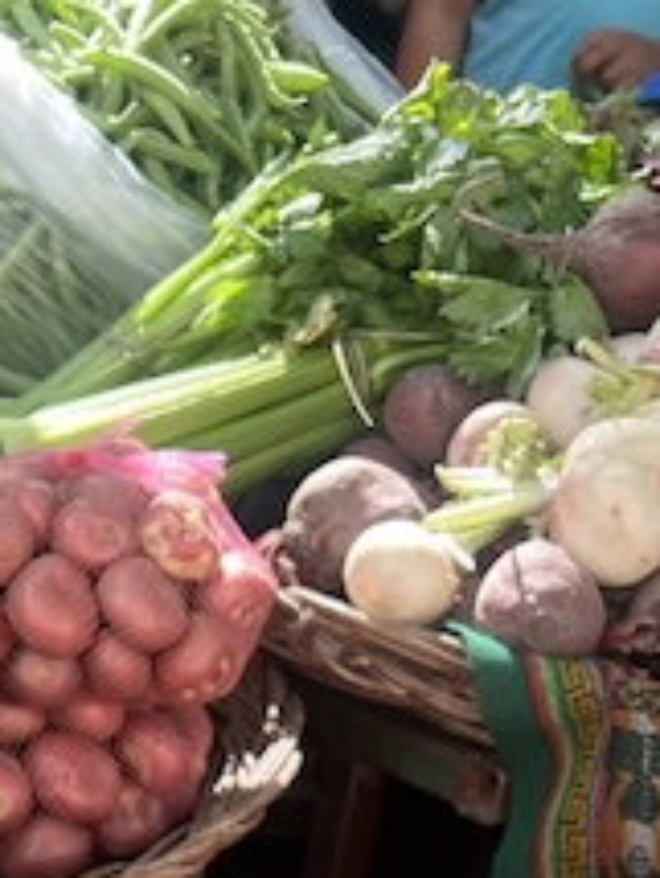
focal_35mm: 81
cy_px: 1237
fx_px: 2055
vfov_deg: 21.1
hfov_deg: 18.0
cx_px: 86
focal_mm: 5.7
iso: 50
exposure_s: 1/410
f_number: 1.5
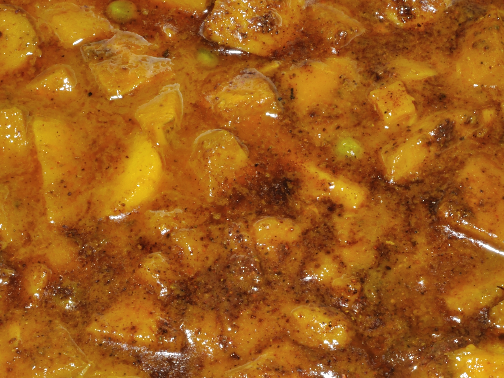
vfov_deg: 11.0
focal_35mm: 135
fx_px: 1965
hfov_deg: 14.6
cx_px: 211
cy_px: 283
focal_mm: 38
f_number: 25
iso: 200
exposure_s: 1/100
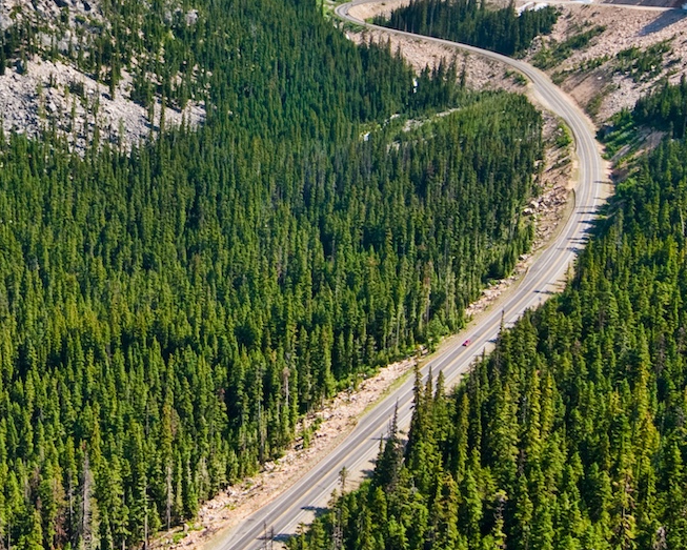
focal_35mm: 50
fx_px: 1023
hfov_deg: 35.9
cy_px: 93
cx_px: 141
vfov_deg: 29.3
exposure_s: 1/80
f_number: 11
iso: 100
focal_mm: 13
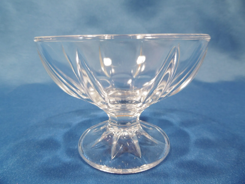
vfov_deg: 56.8
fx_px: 170
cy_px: 92
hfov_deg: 71.6
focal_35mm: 24
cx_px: 122
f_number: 3.1
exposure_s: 1/8
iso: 100
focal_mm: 4.3
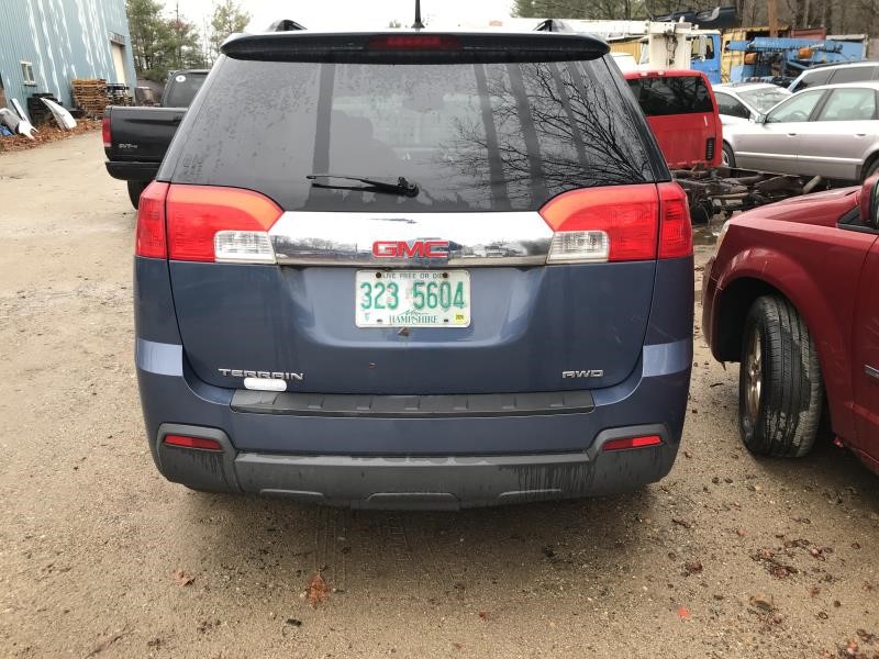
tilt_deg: -20.1
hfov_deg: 63.4
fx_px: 711
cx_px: 440
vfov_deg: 49.7
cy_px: 330
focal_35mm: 28
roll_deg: +2.2
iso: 25
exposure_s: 1/120
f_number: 1.8
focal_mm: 3.99
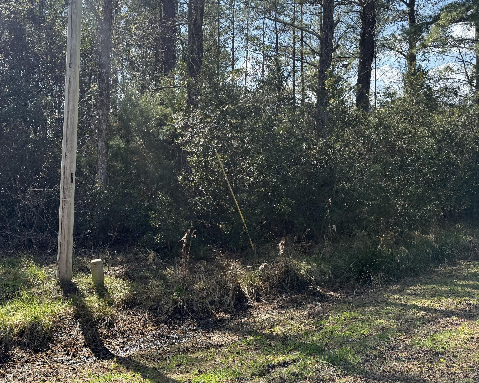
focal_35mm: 35
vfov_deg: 41.7
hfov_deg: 51.0
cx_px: 181
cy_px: 129
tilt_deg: +5.4
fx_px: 496
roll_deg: -1.9
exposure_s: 1/1949
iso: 100
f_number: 1.78
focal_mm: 6.76
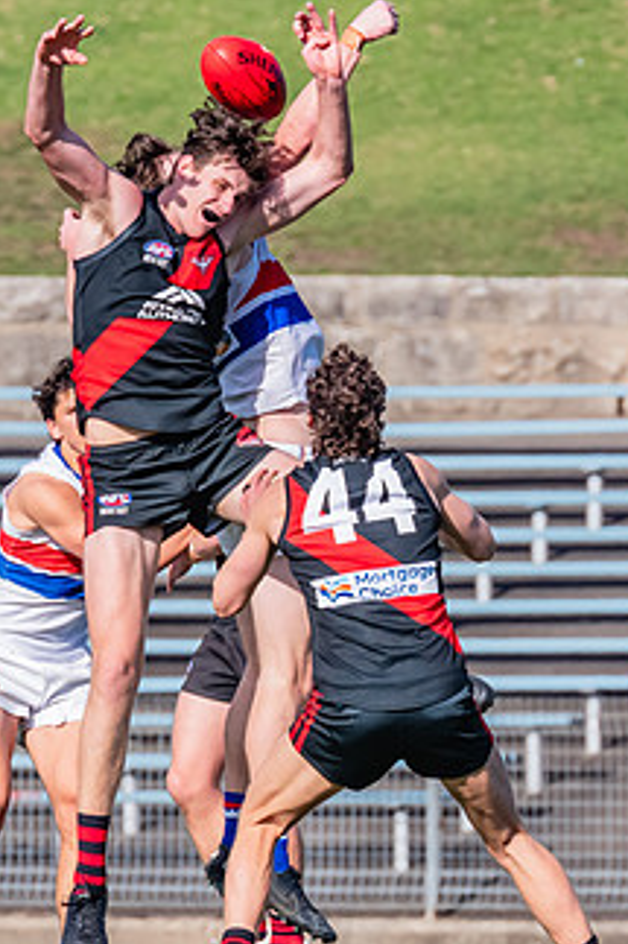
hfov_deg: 1.0
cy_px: 417
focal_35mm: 1314
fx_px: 34417
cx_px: 250
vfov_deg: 1.6
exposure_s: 1/1600
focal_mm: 420
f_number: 10
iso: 800
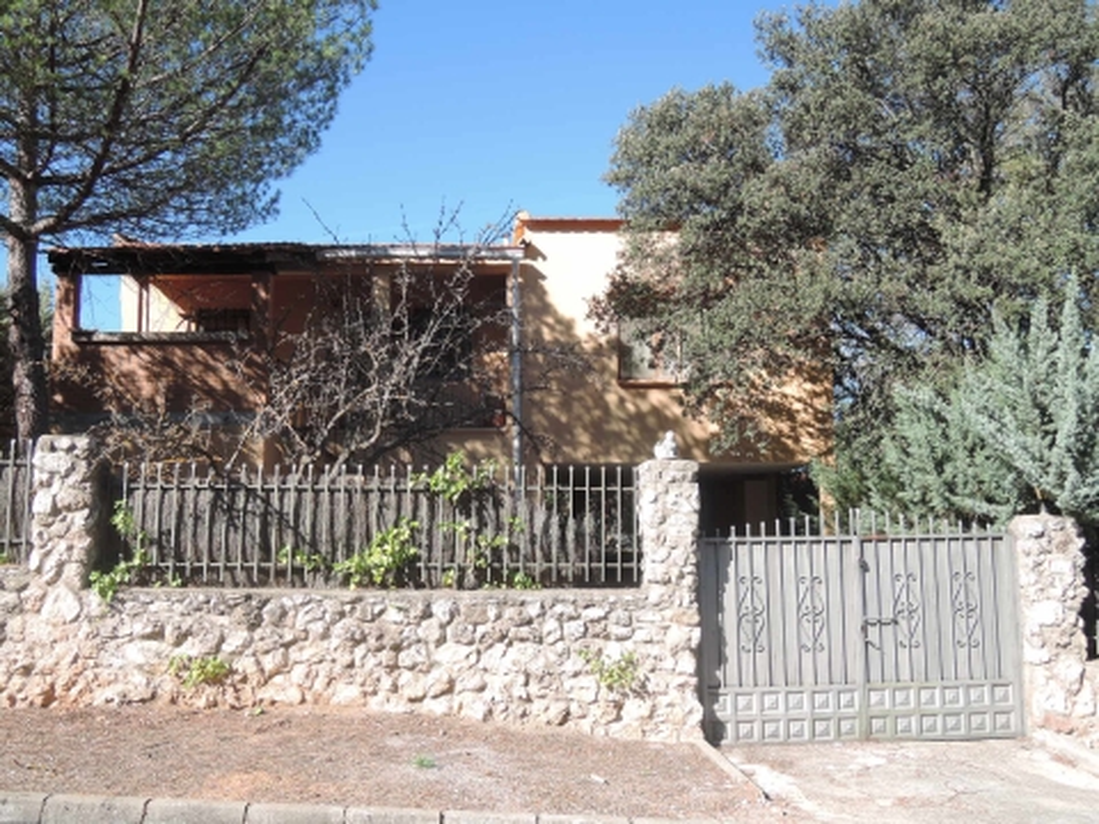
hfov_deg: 58.4
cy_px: 412
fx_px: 984
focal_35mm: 31
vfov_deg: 45.4
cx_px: 550
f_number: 3.2
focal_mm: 6.6
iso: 80
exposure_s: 1/640
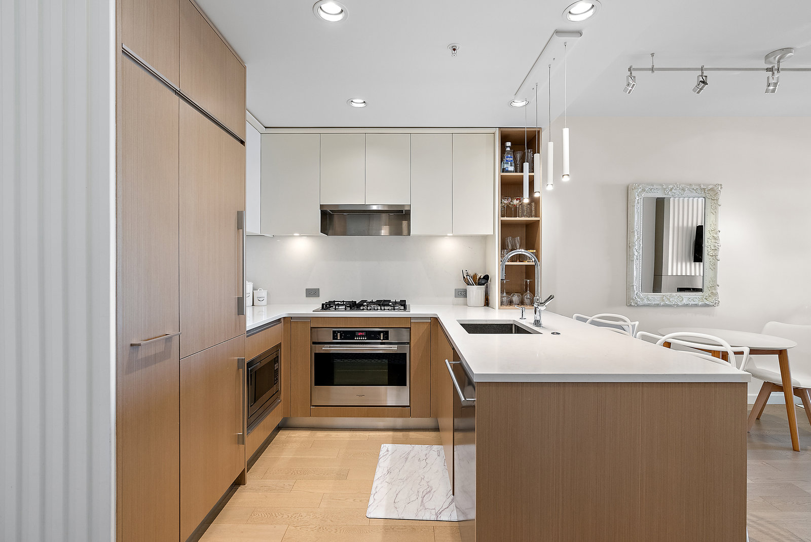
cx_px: 406
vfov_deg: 73.8
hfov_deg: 96.7
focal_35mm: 16
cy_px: 271
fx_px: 361
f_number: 8
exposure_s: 1/13
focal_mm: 16
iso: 320
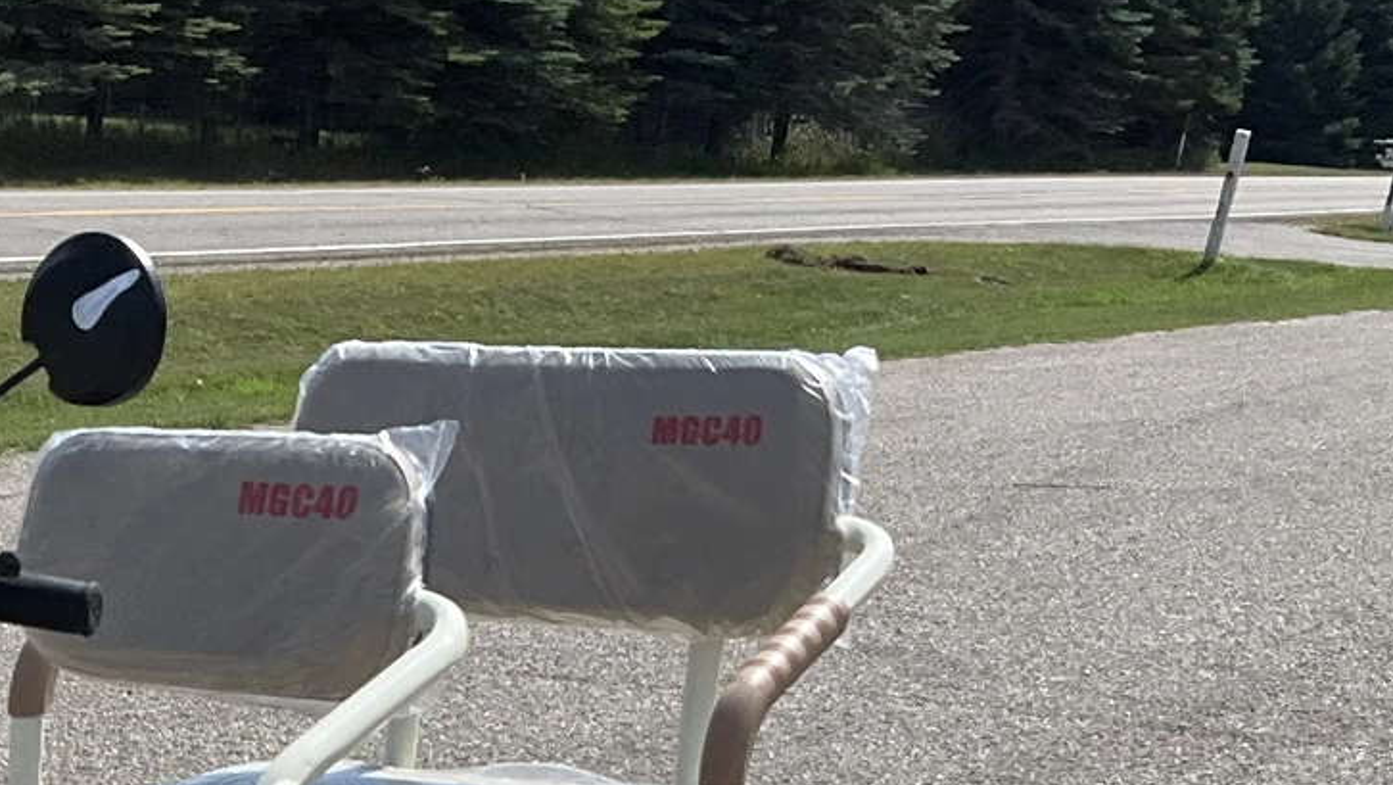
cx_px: 130
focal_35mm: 87
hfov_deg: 23.8
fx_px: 3215
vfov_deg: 13.1
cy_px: 1200
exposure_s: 1/1848
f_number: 1.8
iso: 25
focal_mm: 3
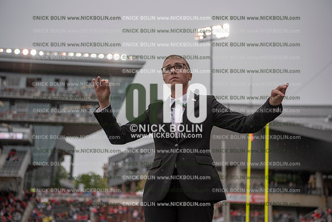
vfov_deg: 22.6
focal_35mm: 60
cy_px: 111
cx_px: 166
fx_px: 553
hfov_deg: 33.4
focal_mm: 60
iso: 250
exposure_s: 1/1250
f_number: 3.5
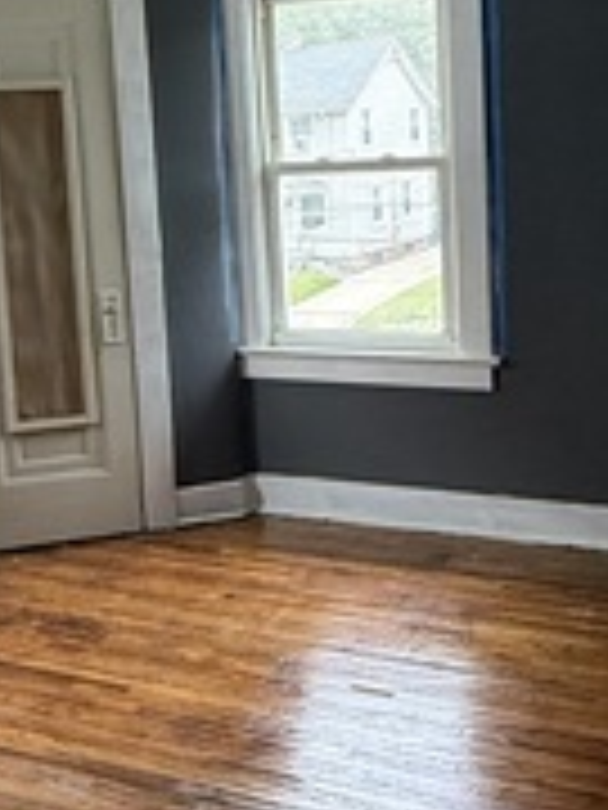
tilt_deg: -7.7
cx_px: 275
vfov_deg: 36.7
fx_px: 1218
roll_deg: +2.9
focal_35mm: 52
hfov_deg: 28.0
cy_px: 326
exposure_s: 1/120
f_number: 2.2
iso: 320
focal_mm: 2.22
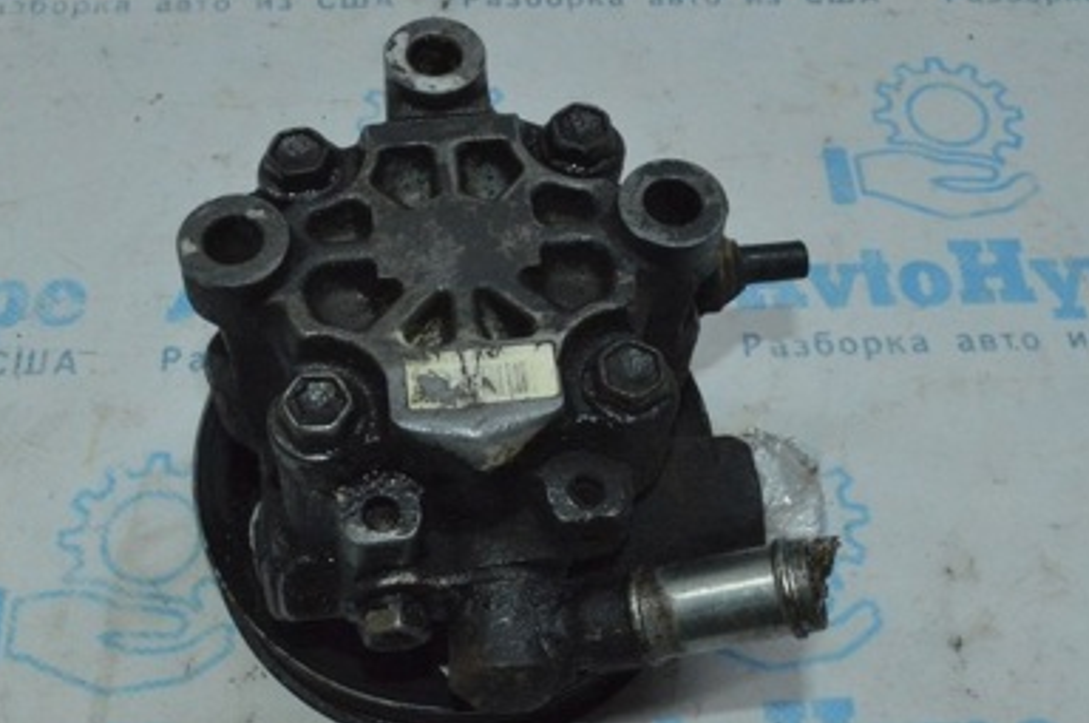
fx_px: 1511
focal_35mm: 50
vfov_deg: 26.8
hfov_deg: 39.6
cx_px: 471
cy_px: 240
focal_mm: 20
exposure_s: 1/200
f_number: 16
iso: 4500
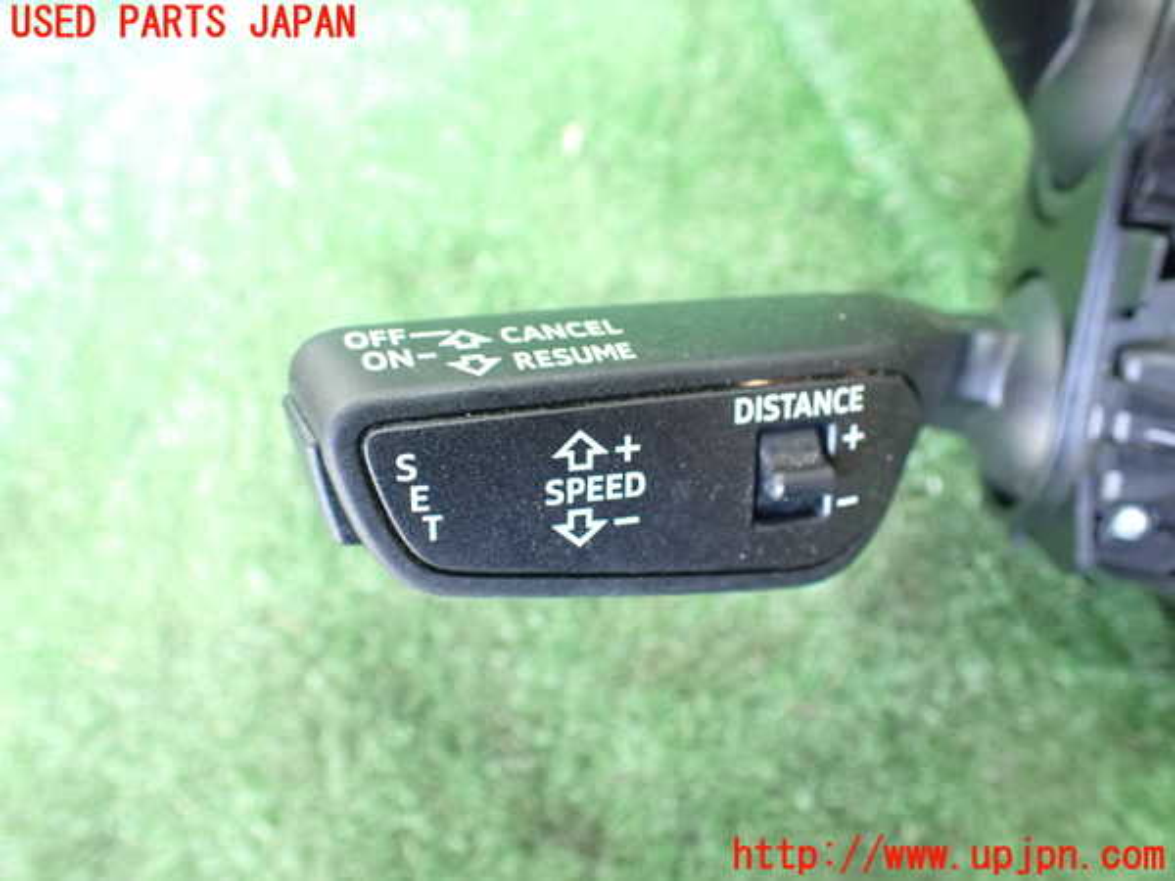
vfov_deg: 46.8
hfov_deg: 60.0
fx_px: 1018
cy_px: 440
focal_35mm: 30
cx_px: 588
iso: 1250
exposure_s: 1/30
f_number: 2.3
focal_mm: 5.4
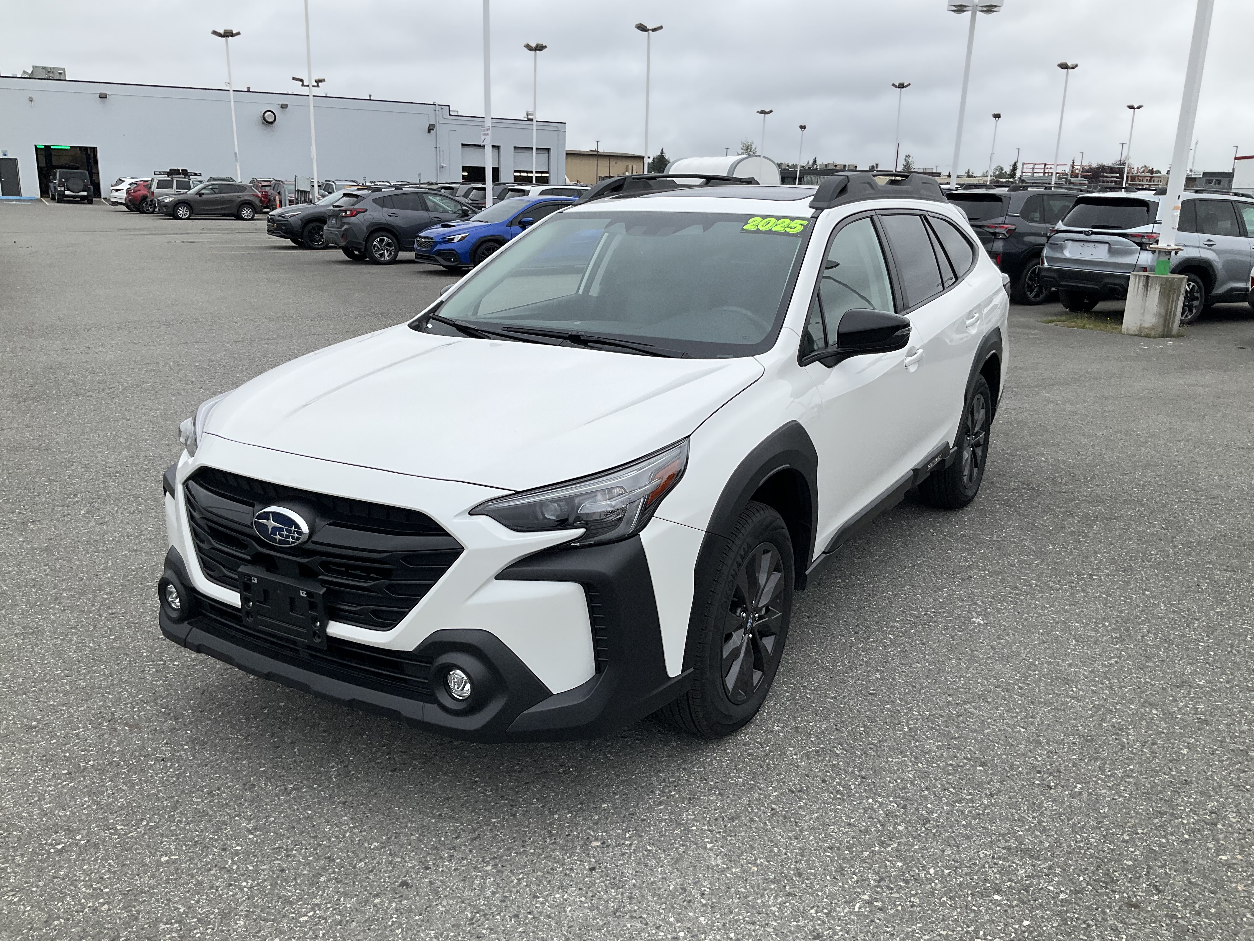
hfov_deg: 61.7
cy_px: 470
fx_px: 1051
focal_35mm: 29
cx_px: 627
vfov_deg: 48.2
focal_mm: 3
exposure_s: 1/642
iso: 25
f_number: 1.8
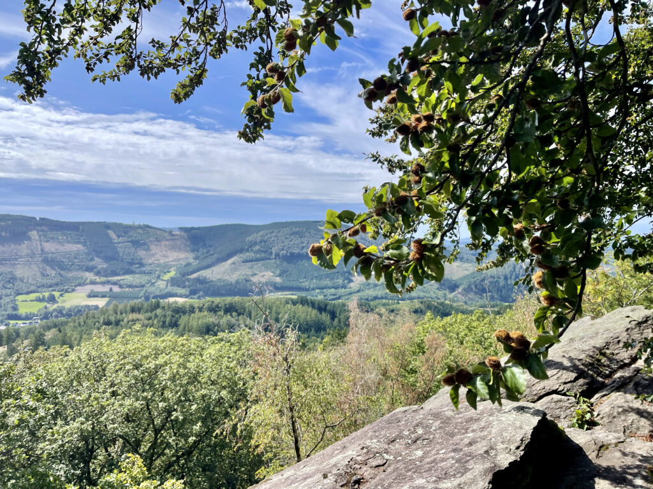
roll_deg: -1.8
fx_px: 472
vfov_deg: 54.9
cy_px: 244
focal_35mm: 25
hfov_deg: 69.4
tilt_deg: -1.0
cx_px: 326
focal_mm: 5.1
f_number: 1.6
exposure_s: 1/3788
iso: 32
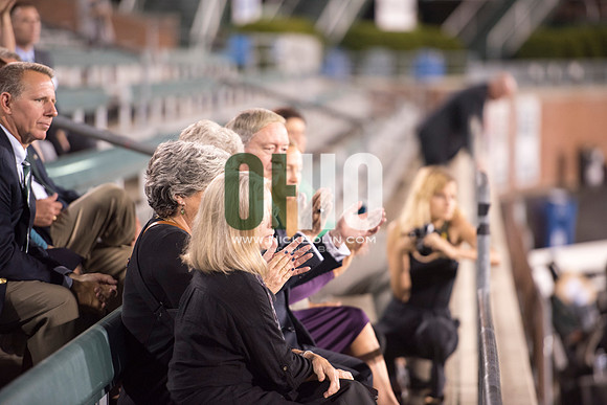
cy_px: 202
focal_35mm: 200
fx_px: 3373
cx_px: 304
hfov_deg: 10.3
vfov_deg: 6.9
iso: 1000
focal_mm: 200
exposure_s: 1/320
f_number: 2.8
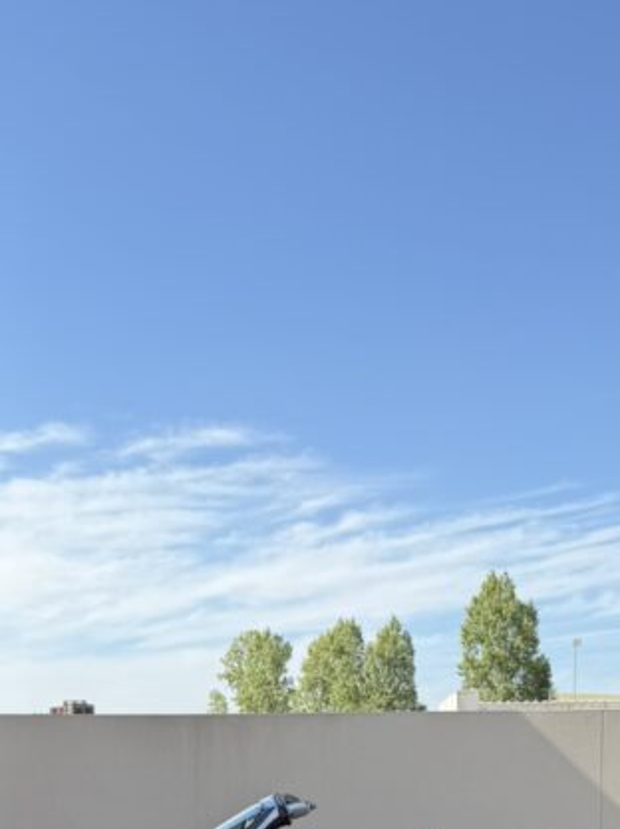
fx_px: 1411
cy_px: 891
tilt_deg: -4.8
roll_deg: +0.0
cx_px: 318
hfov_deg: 24.8
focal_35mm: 59
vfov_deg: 29.7
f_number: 1.78
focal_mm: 6.76
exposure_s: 1/3145
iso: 80
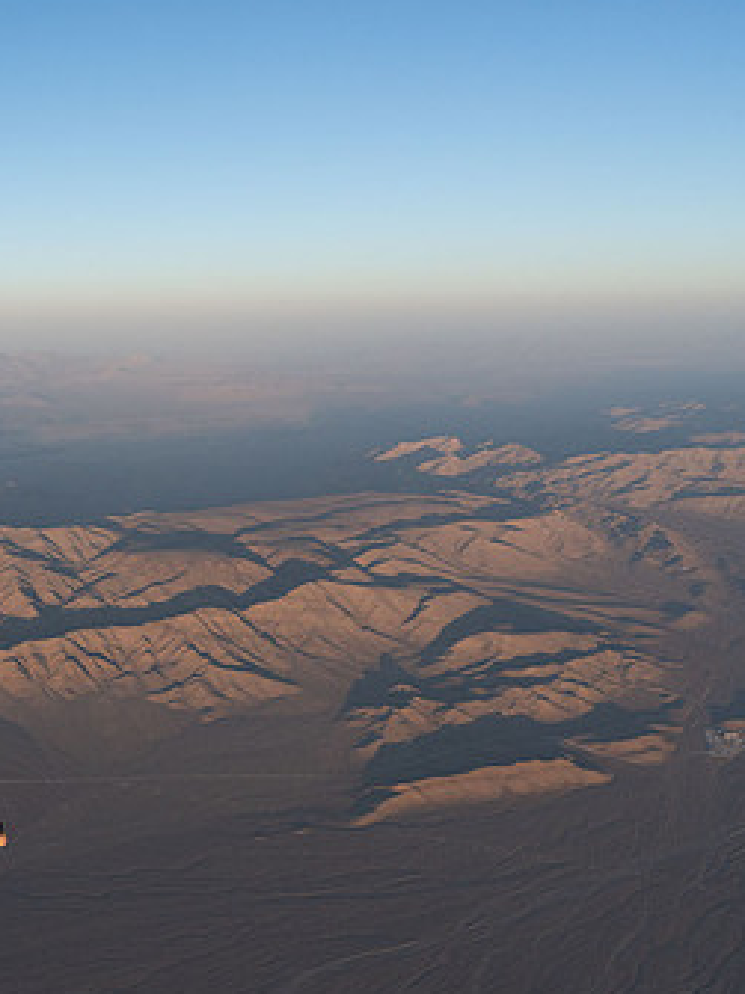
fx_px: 1149
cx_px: -24
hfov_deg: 32.6
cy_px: 494
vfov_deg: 46.8
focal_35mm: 40
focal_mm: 24
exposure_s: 1/2000
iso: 1250
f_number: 7.1
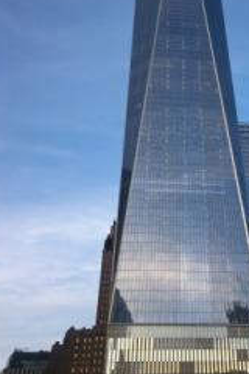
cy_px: 114
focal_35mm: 46
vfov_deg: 42.0
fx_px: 477
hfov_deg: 28.7
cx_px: 196
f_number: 2.2
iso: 25
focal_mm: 4.15
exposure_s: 1/159
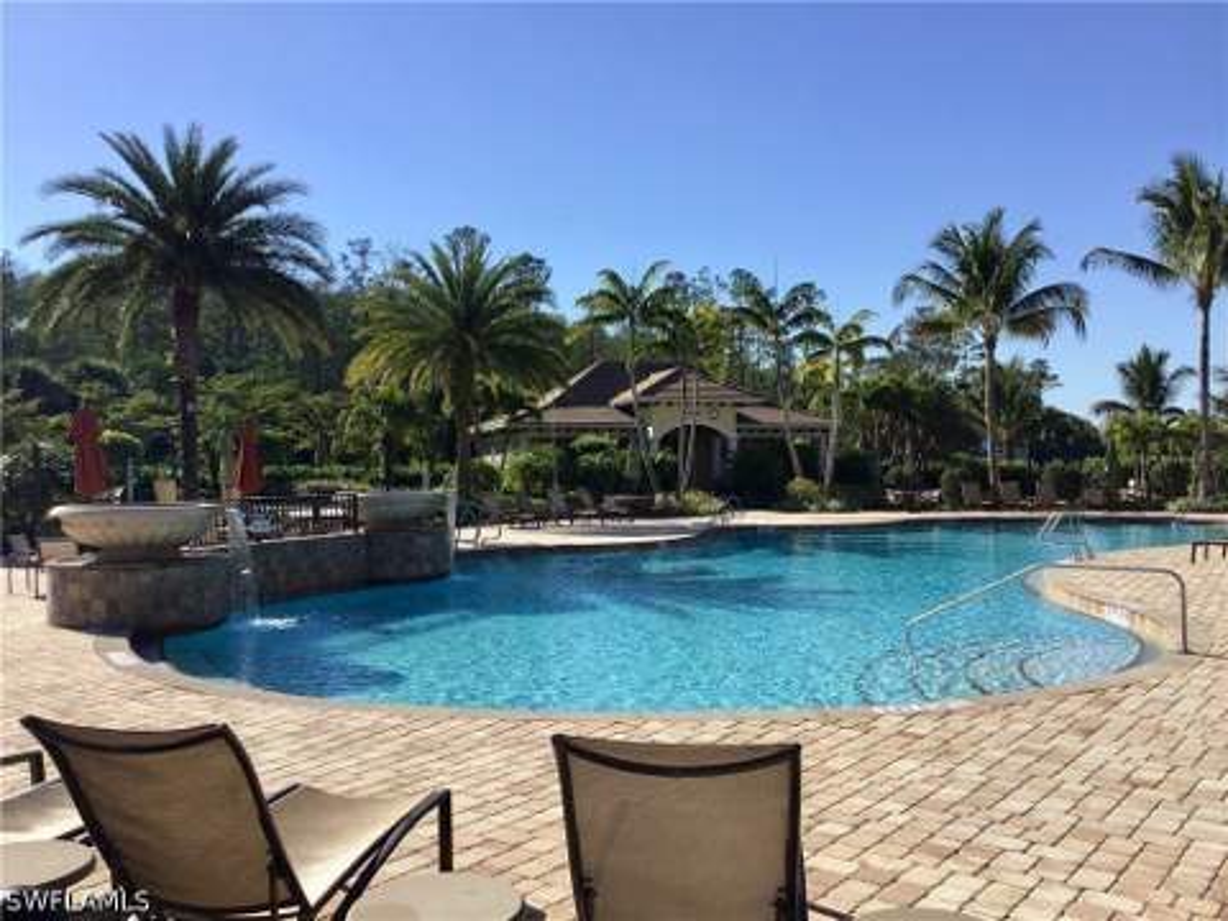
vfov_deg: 45.4
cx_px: 614
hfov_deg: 58.4
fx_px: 1100
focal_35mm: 31
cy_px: 460
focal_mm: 3.3
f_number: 2.4
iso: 25
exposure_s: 1/1538
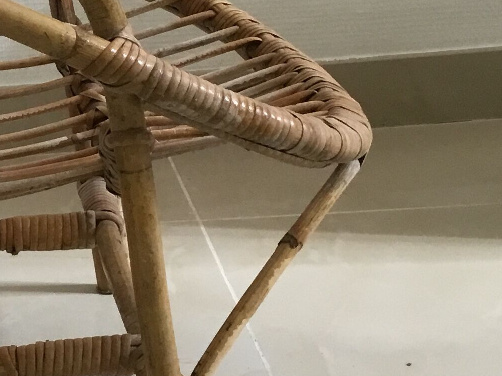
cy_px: 178
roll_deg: +3.9
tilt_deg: -22.3
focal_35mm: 101
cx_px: -107
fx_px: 1464
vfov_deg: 14.6
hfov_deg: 18.4
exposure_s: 1/33
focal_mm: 3.3
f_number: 2.4
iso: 50
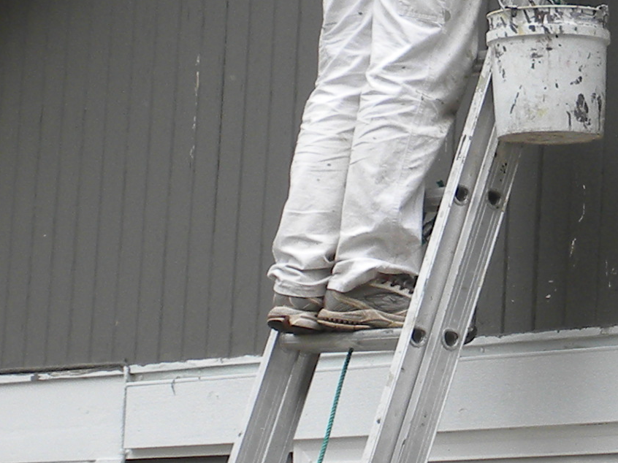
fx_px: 3123
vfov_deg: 8.5
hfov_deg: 11.2
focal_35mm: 175
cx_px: 621
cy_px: 337
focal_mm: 6.6
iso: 64
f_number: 3.5
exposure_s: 1/140
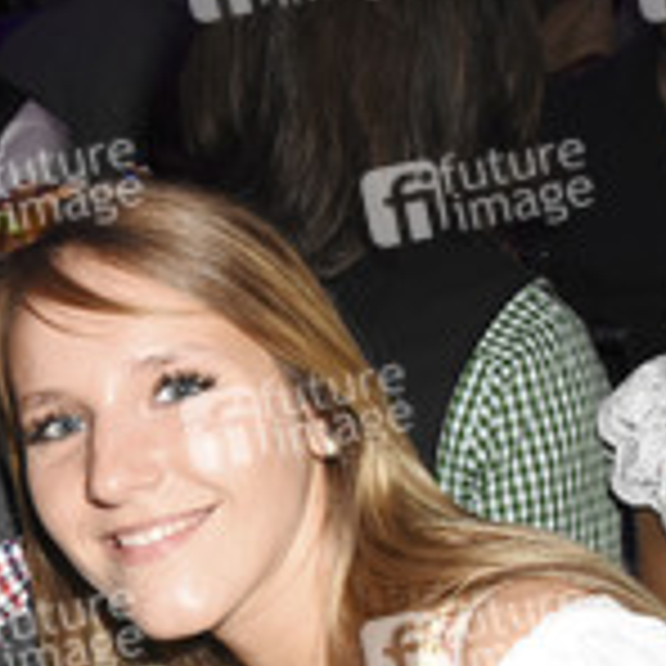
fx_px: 1944
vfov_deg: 19.3
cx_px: -92
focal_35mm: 89
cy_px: 531
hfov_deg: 18.6
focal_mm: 23
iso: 2000
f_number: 6.3
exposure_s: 1/160
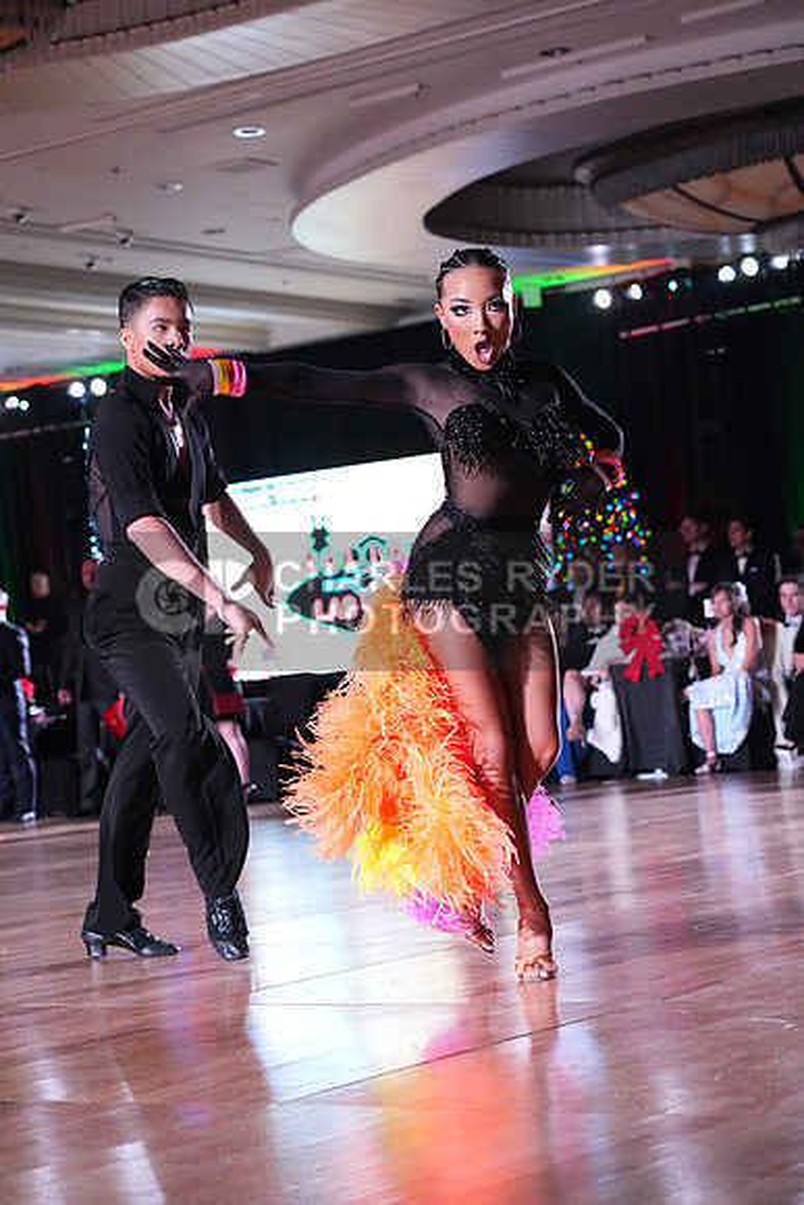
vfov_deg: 27.0
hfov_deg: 18.2
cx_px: 402
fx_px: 2511
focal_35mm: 75
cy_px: 602
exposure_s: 1/400
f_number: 5
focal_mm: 75
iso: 10000
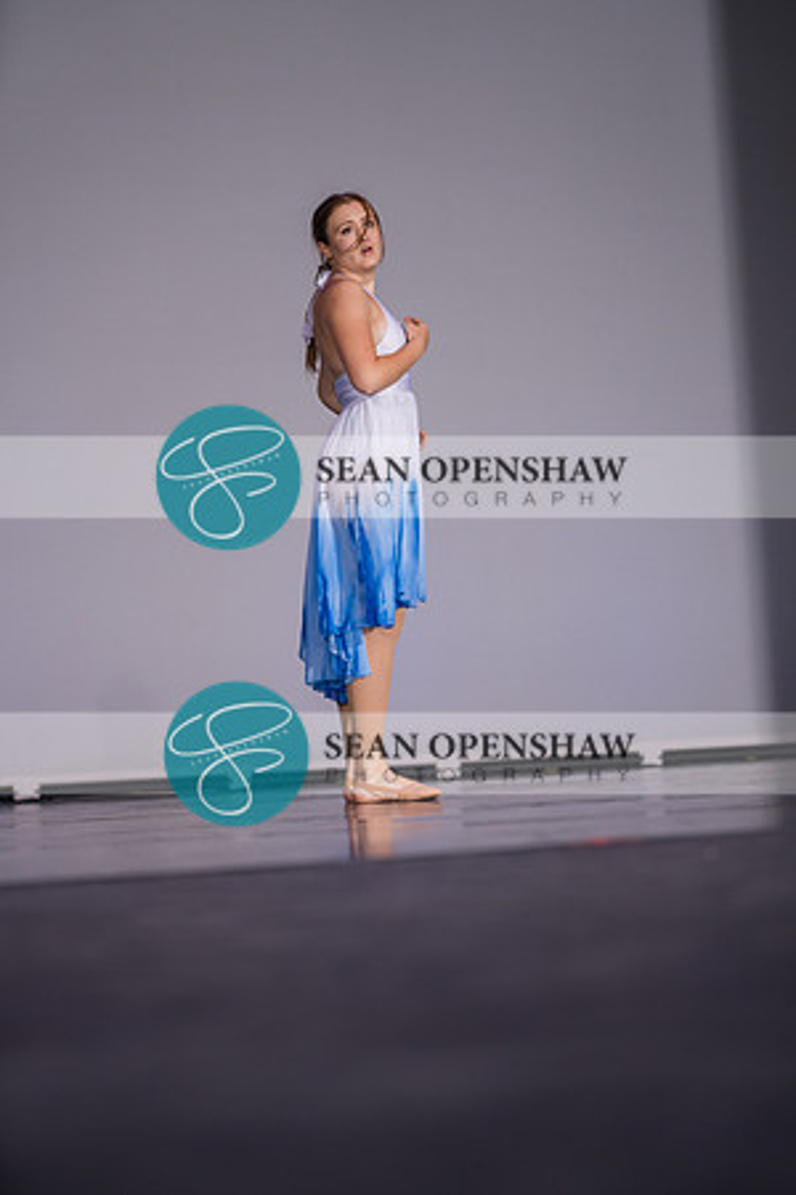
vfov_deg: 25.4
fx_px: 2653
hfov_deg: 17.1
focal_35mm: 80
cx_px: 398
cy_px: 598
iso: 400
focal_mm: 80
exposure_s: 1/500
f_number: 2.8
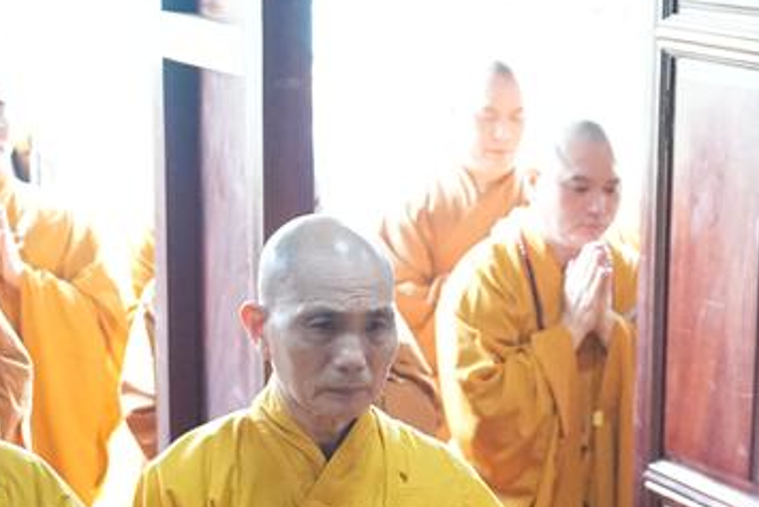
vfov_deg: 11.7
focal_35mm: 115
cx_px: 691
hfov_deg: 17.5
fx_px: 2425
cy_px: 586
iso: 5000
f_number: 2.8
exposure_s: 1/200
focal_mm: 34
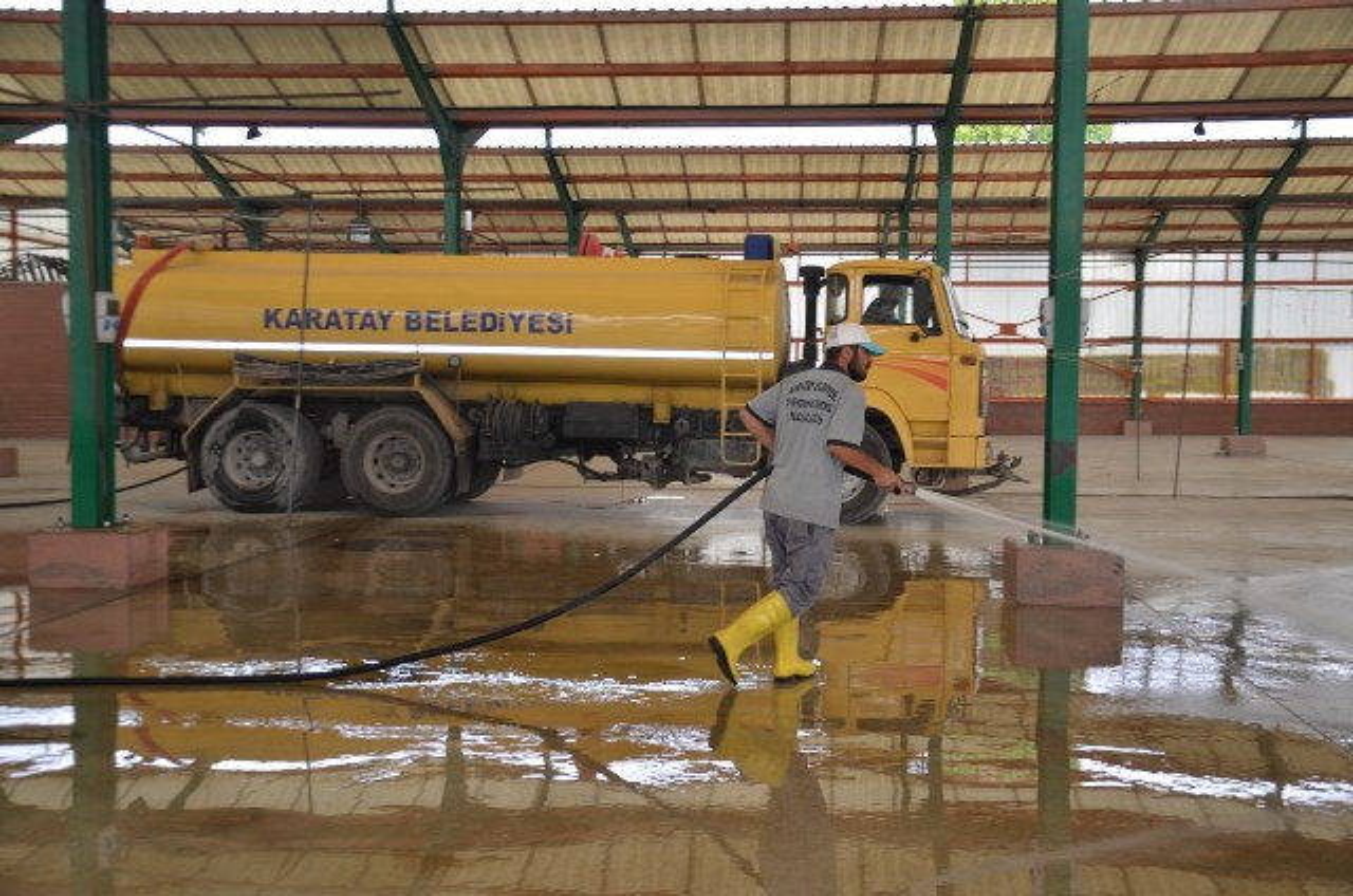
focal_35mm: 45
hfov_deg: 43.7
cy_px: 448
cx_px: 676
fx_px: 1688
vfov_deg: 29.7
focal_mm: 30
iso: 250
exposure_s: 1/80
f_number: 4.2
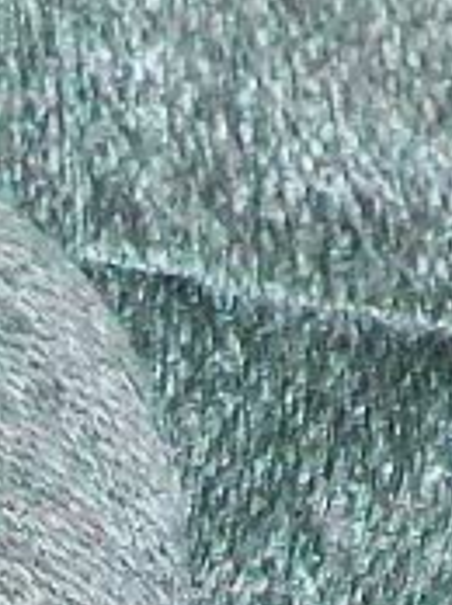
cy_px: -1040
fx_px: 5463
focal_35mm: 313
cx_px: 1460
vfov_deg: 6.0
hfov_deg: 4.5
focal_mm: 7.1
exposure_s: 1/65.1
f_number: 3.2
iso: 200
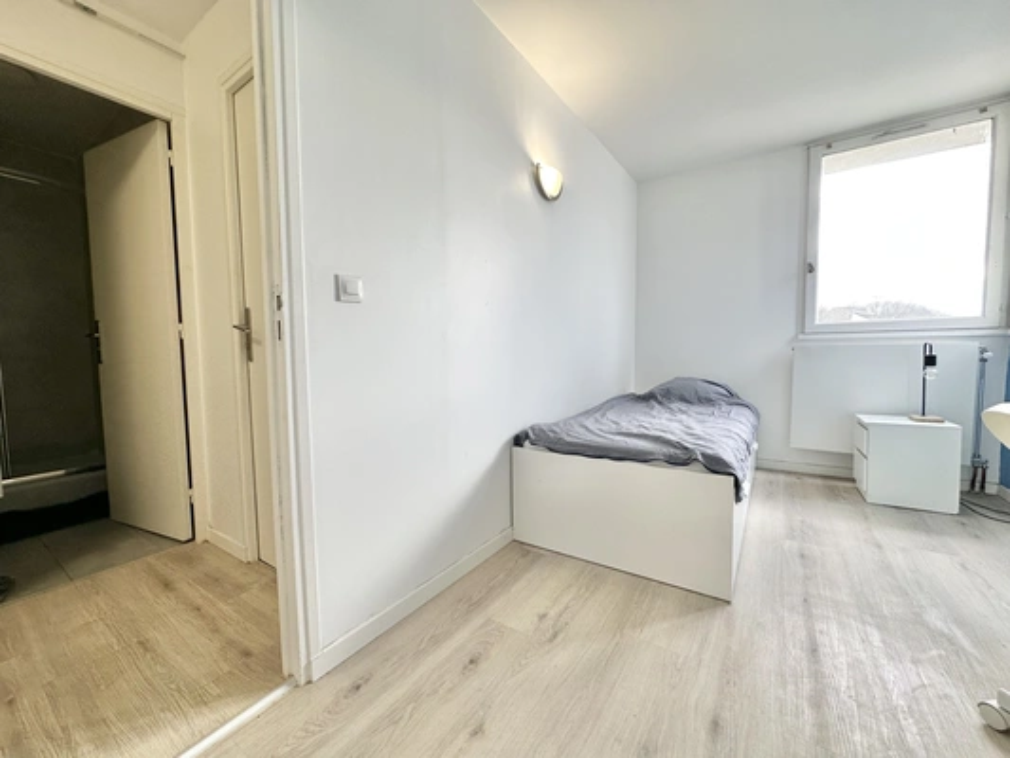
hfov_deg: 102.1
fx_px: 409
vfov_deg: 85.7
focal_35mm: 14
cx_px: 505
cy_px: 379
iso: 80
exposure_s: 1/100
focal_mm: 2.22
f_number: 2.2
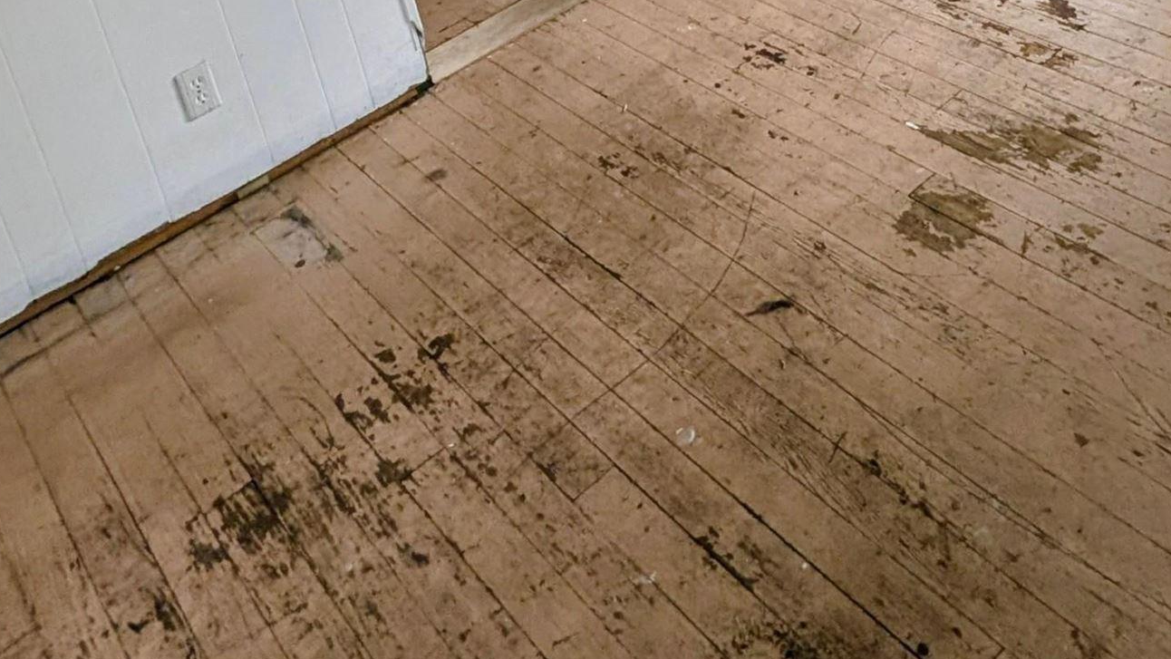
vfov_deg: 26.0
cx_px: 851
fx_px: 963
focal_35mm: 31
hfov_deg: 59.9
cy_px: -365
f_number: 1.7
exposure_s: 1/114
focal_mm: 2.02
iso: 79
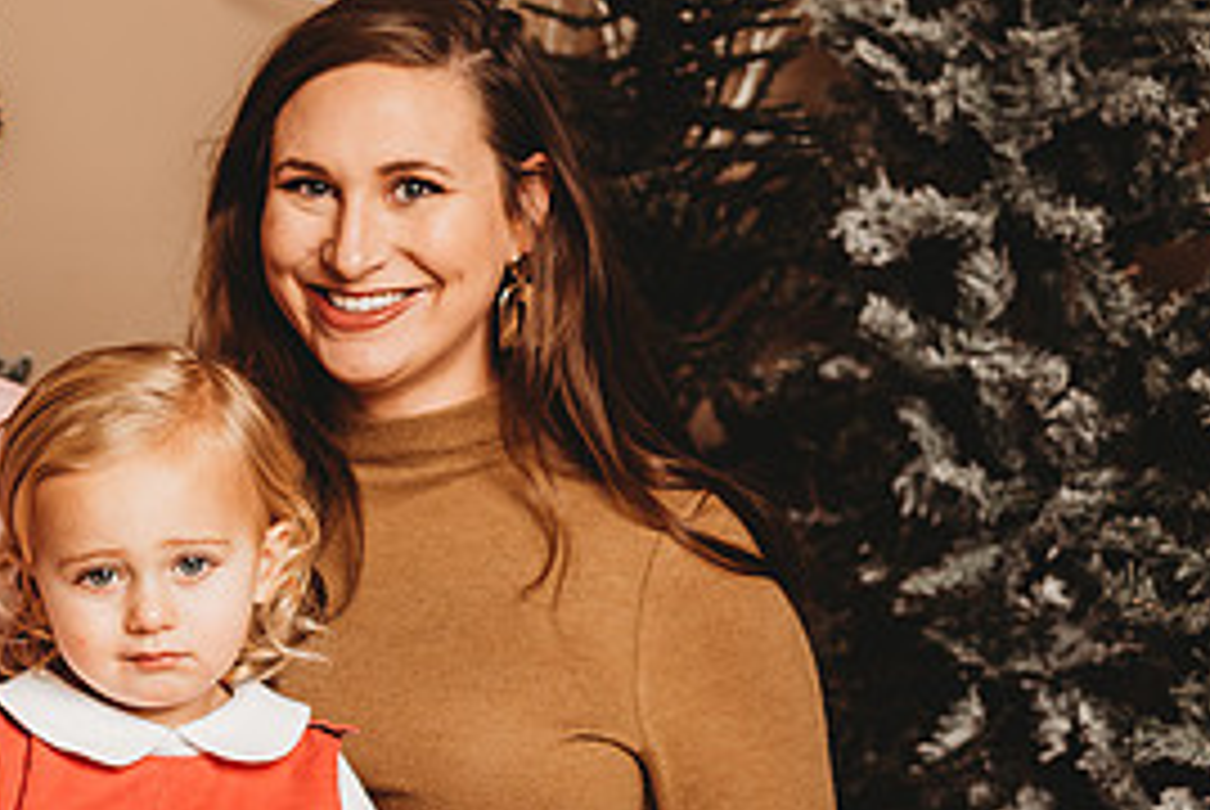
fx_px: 3331
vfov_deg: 13.8
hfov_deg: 20.1
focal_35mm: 99
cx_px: 99
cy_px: 677
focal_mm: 46
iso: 100
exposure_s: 1/160
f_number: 4
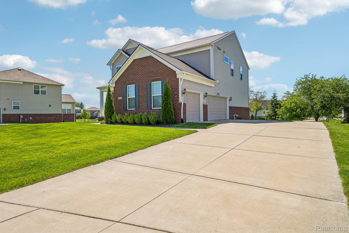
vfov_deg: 63.2
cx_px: 174
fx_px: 189
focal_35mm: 20
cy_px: 116
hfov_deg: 85.4
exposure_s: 1/350
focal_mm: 13
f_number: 8
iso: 100
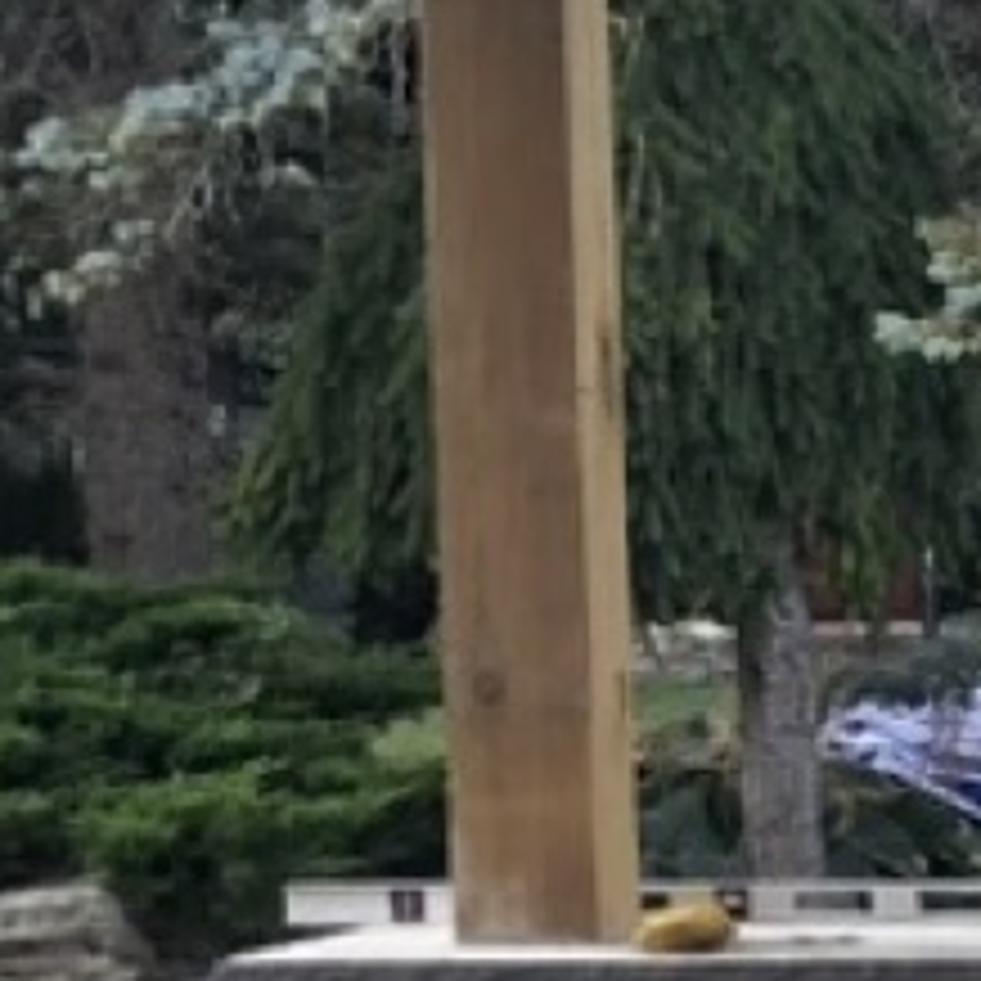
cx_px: 2200
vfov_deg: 10.8
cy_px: 1125
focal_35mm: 159
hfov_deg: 9.9
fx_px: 5098
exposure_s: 1/539
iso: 20
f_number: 1.8
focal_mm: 3.99
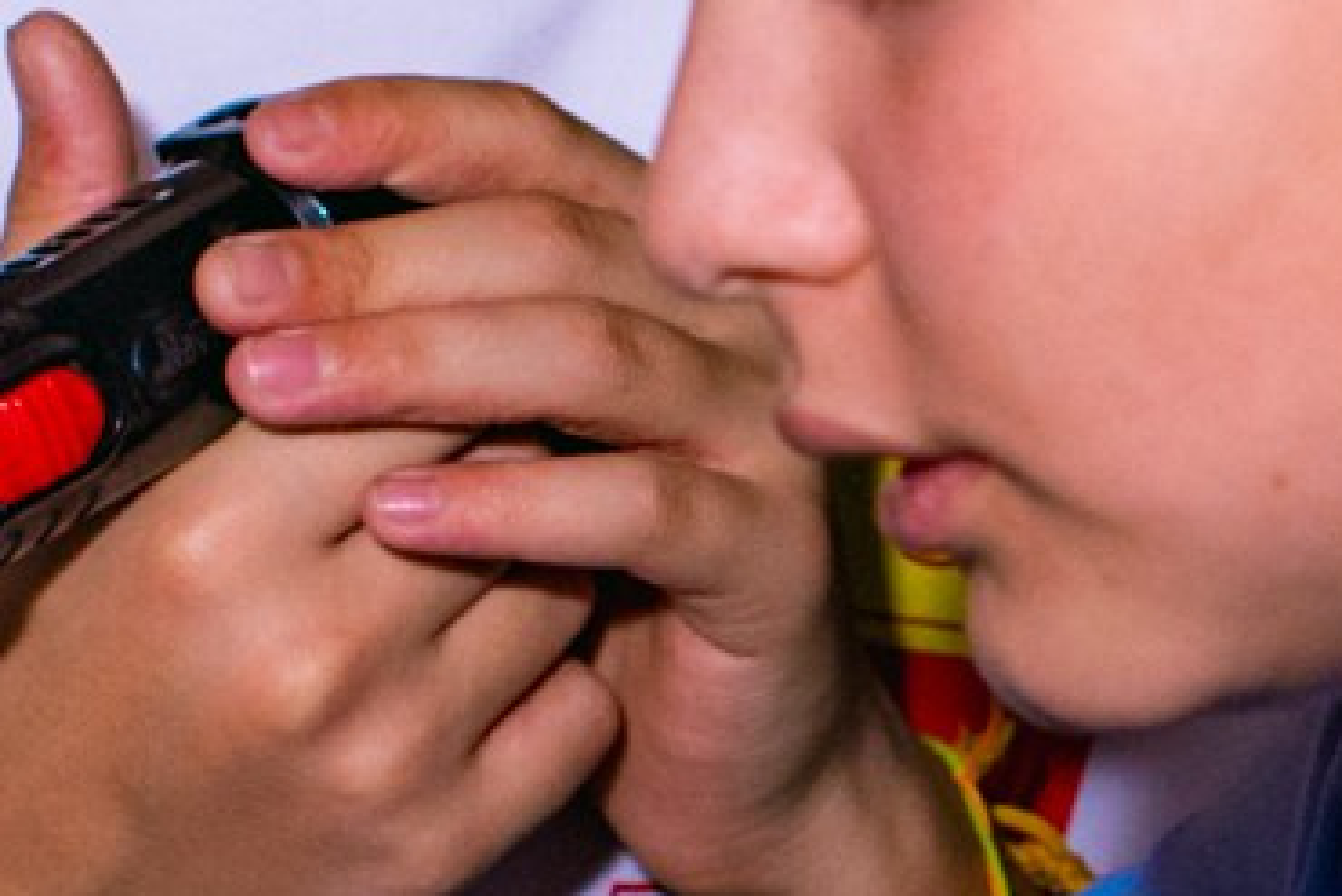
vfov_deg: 4.1
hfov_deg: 6.1
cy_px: 905
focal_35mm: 338
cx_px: 1516
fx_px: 12604
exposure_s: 1/160
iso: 1250
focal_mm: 50
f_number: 4
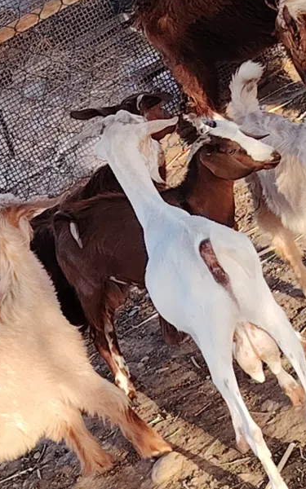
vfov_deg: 14.2
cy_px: 145
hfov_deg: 8.9
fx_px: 1961
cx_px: 223
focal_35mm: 147
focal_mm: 5.25
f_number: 1.75
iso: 111
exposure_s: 1/100
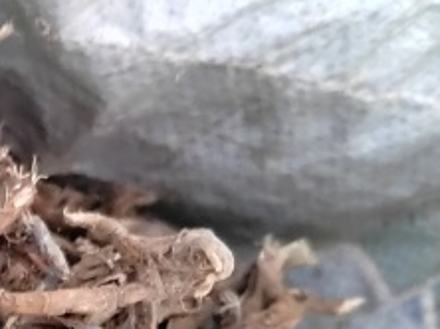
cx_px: -250
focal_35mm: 83
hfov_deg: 19.9
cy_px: 490
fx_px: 1054
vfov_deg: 16.3
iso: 2728
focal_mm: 5.52
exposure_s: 1/16.7
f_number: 1.9
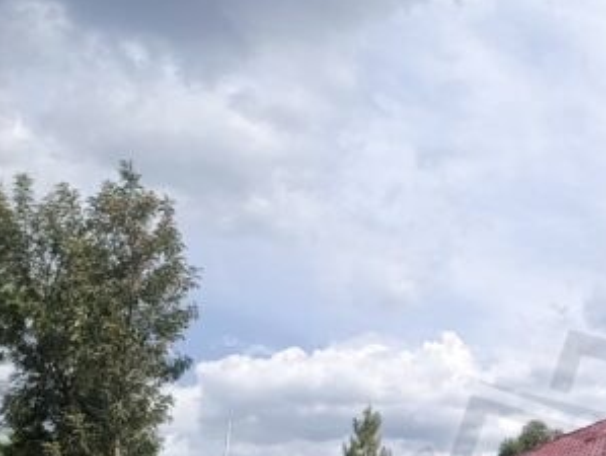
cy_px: 444
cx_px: 628
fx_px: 1034
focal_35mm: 59
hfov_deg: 30.0
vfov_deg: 23.9
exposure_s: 1/732
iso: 51
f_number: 1.65
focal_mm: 6.11
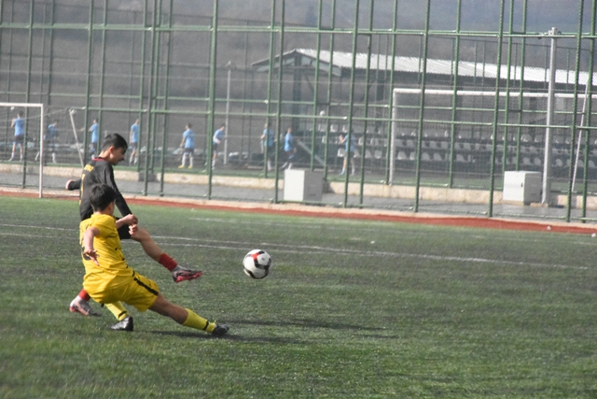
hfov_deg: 9.8
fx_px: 3483
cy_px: 200
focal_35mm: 210
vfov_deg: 6.5
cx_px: 298
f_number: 10
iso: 16000
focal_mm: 140
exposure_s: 1/6400
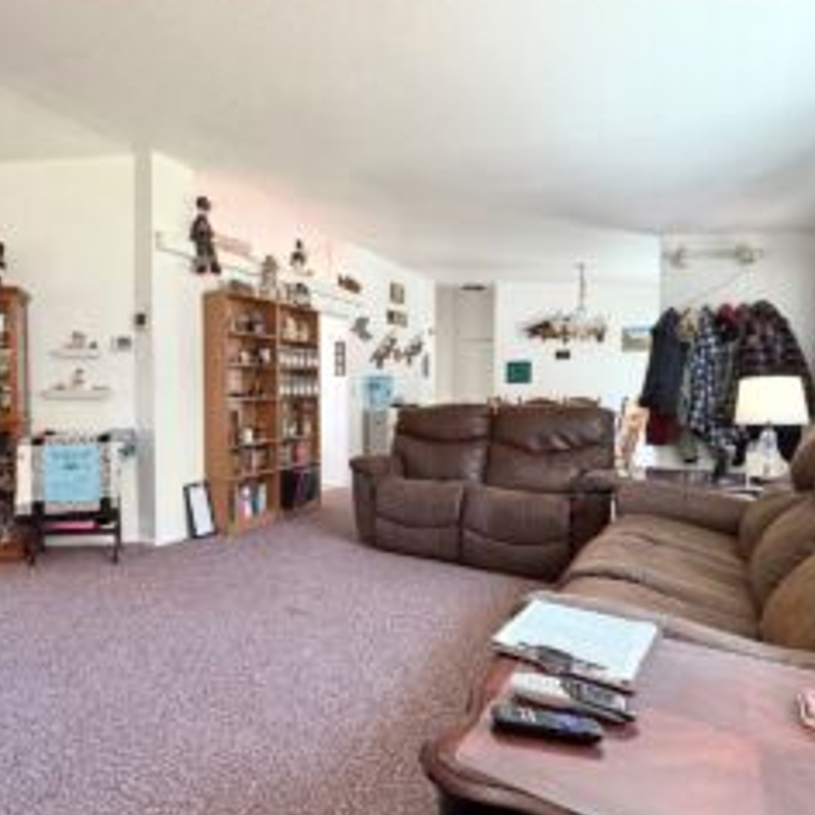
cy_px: 411
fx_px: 559
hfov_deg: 68.9
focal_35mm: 21
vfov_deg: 72.1
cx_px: 238
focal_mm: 2.22
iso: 320
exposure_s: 1/120
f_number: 2.2
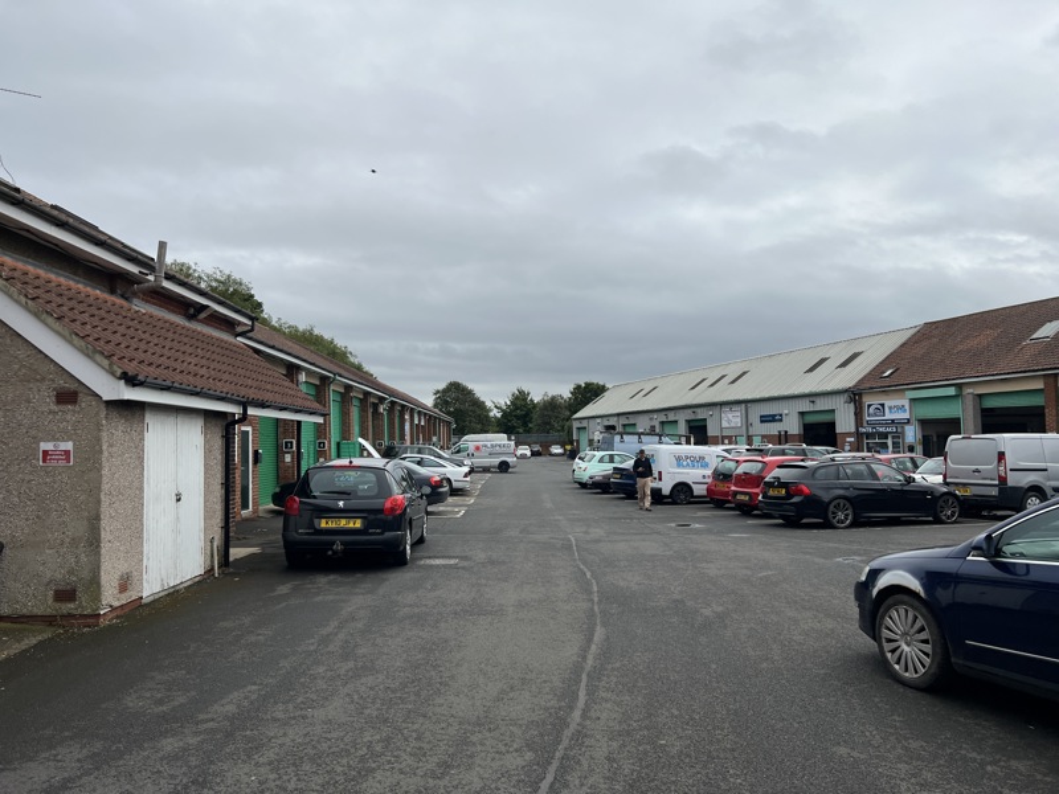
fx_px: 795
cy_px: 397
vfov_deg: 53.1
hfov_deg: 67.3
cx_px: 530
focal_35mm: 26
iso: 50
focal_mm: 5.7
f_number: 1.5
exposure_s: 1/9434
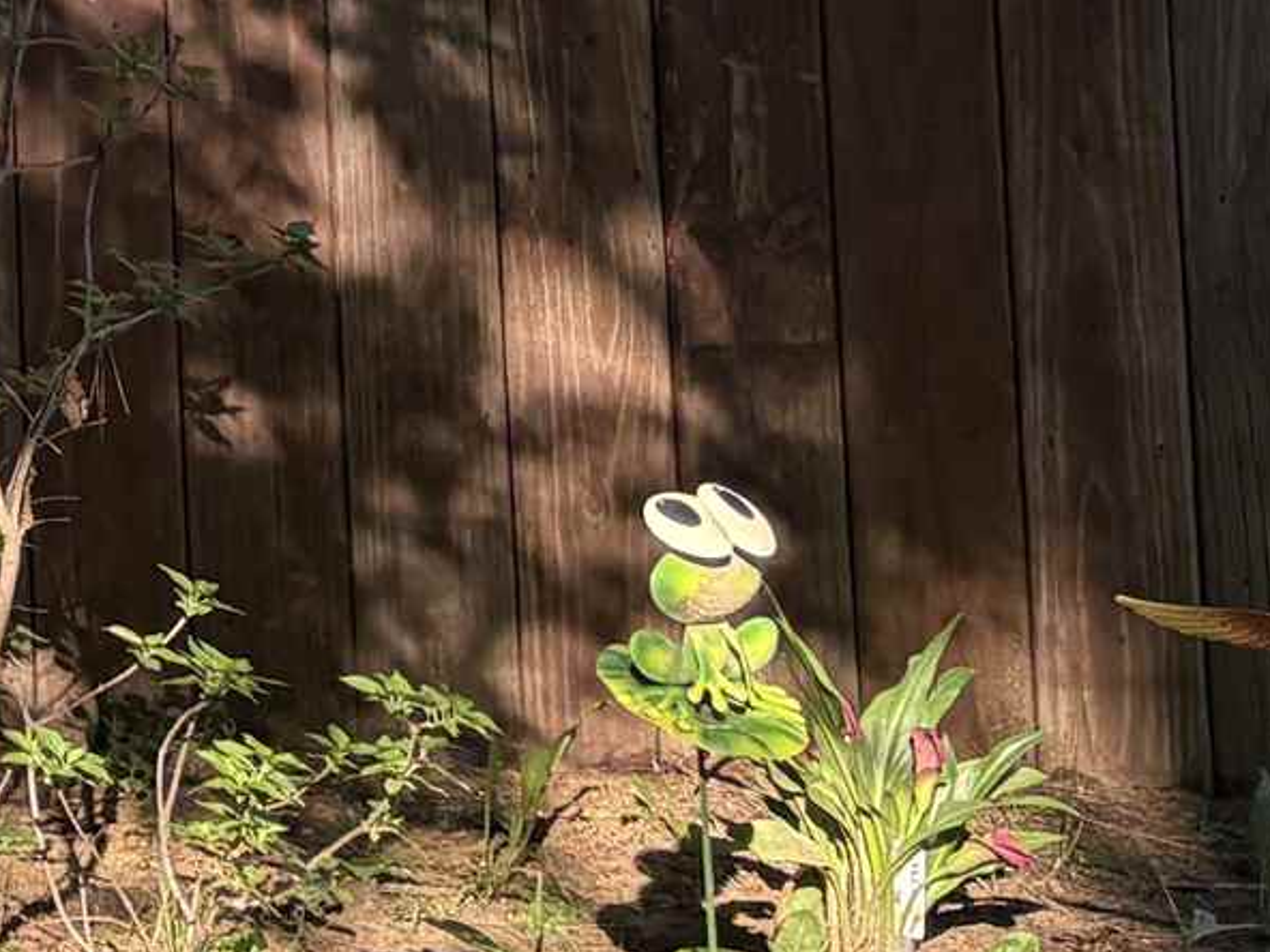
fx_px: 4953
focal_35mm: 135
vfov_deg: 10.1
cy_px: -963
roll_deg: +1.4
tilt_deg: +5.6
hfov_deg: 12.1
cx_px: -1635
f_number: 1.6
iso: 64
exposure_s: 1/407
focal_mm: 5.96
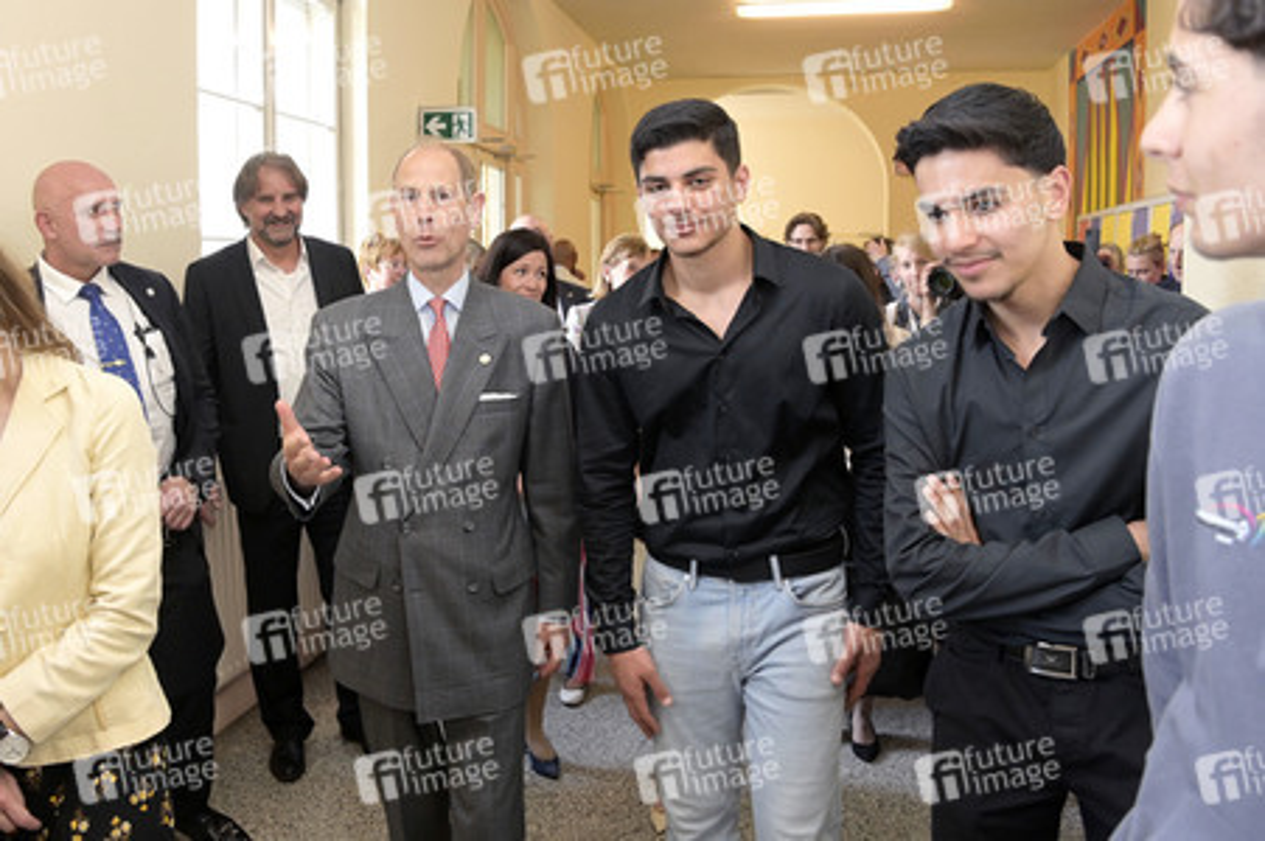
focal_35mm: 28
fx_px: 983
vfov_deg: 46.3
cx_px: 632
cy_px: 420
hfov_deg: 65.5
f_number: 5.6
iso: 4000
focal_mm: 28
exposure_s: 1/160
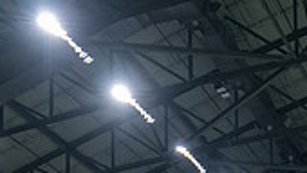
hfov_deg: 19.1
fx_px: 913
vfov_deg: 9.7
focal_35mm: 112
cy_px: 404
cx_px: 197
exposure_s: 1/500
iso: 1600
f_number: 2.8
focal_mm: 24
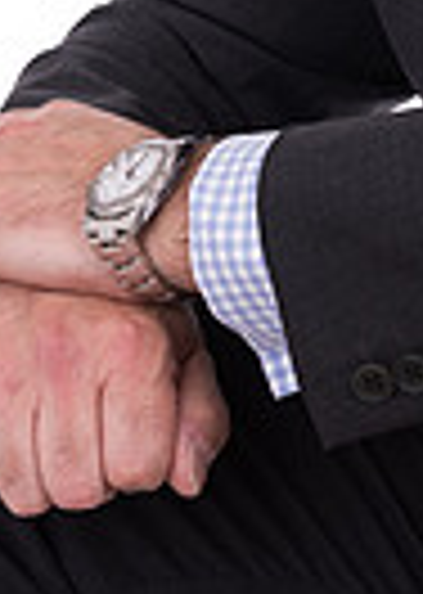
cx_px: 930
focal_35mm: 274
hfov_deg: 5.1
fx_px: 4618
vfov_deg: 7.1
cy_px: -503
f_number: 9
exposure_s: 1/160
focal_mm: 44
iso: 100
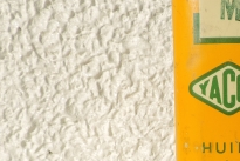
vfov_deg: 18.2
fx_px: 487
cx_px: 224
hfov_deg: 26.6
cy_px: 165
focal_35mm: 73
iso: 80
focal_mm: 4.3
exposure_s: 1/1250
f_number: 3.3
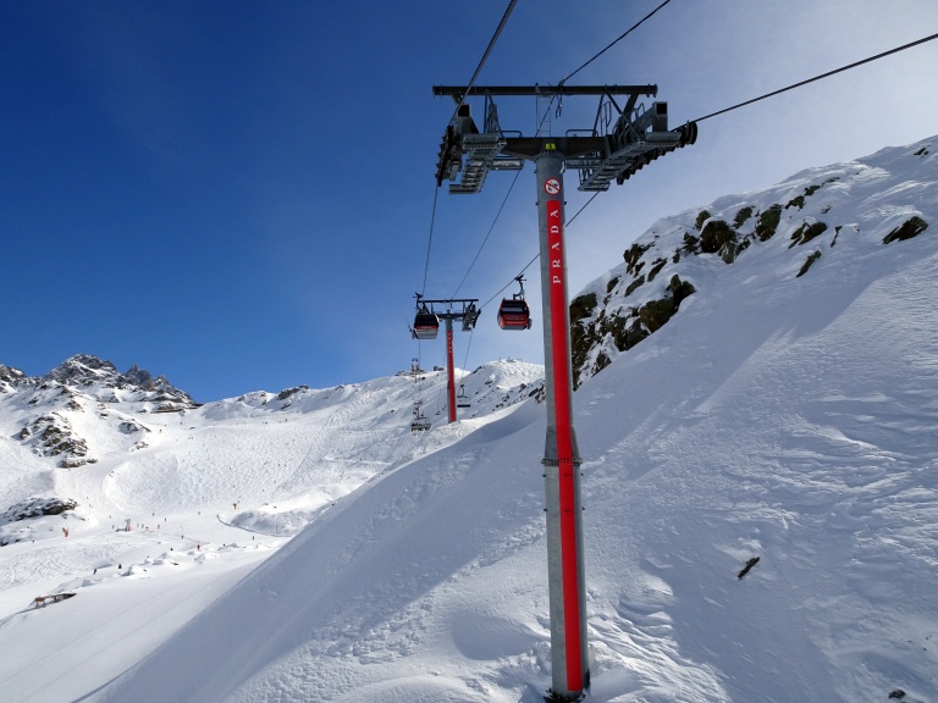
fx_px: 677
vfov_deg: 54.9
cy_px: 353
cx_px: 467
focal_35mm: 25
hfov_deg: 69.4
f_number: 3.5
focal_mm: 4.1
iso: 80
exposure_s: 1/2000
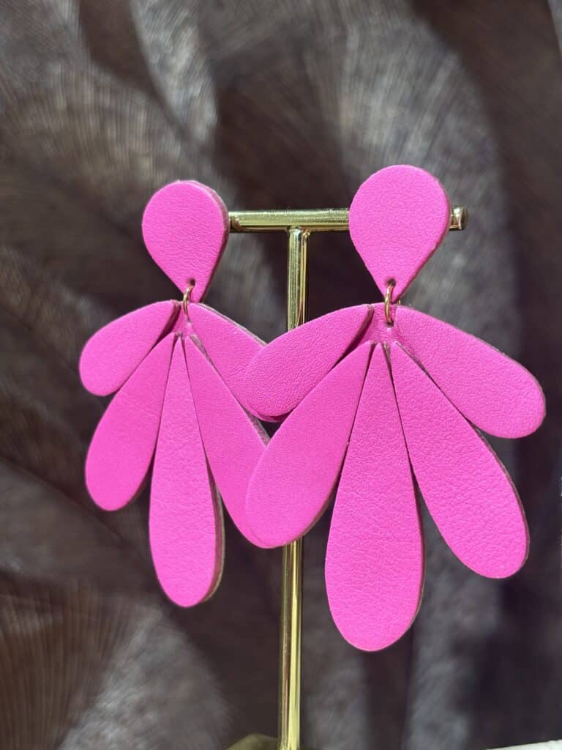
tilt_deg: -7.1
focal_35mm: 52
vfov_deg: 36.8
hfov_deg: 28.0
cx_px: 281
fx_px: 1126
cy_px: 375
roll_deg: -1.2
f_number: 1.6
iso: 80
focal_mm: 5.96
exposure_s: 1/100
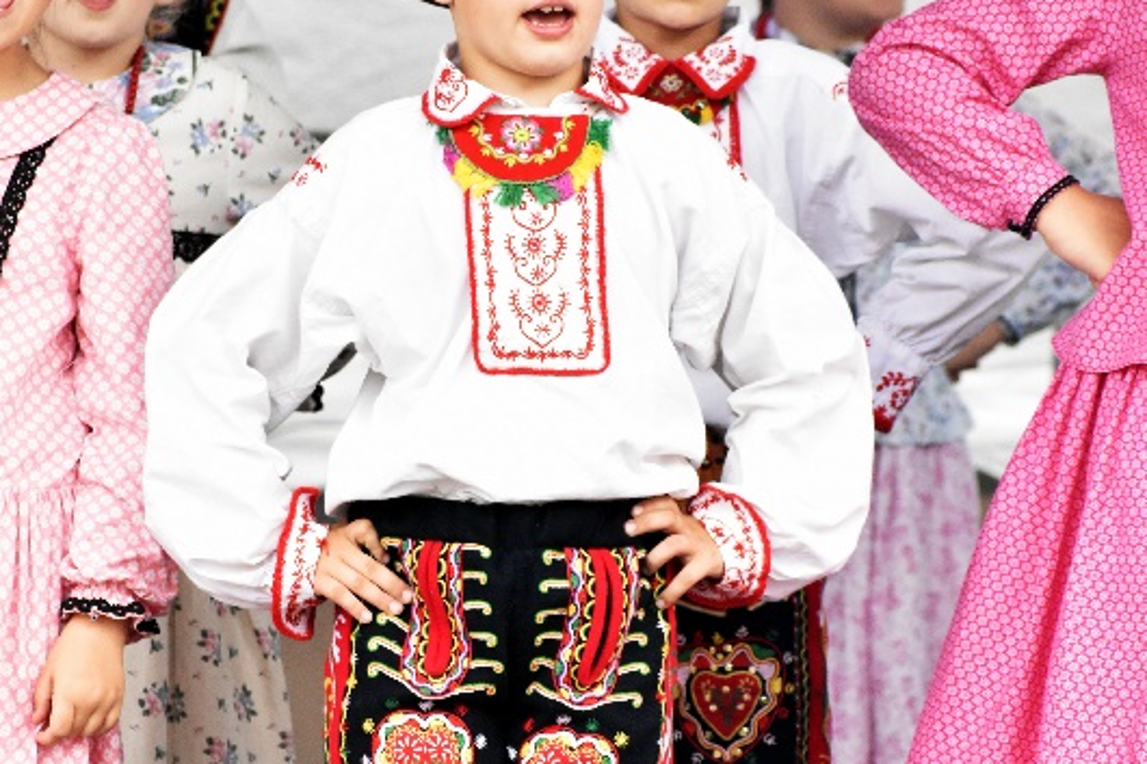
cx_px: 572
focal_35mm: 385
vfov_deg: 3.6
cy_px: 561
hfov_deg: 5.4
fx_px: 12262
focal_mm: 170
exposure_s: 1/500
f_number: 6.3
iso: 2200
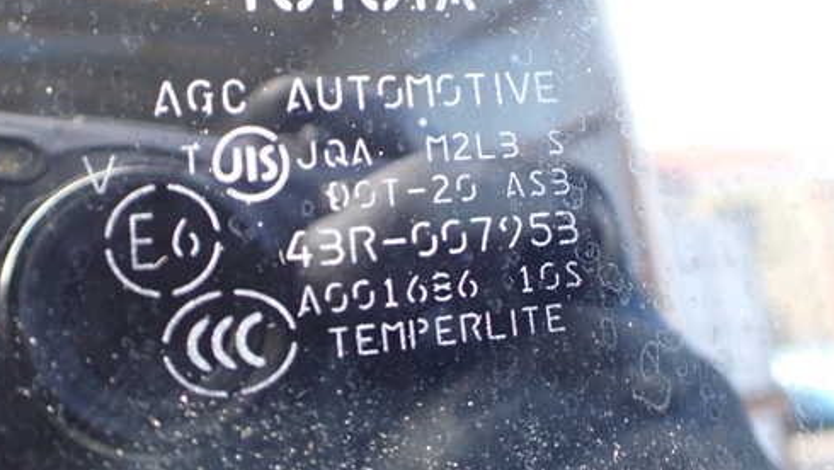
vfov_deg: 29.5
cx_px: 407
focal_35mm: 40
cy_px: 146
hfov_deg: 50.5
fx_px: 885
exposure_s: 1/60
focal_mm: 5.4
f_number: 2.3
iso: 800
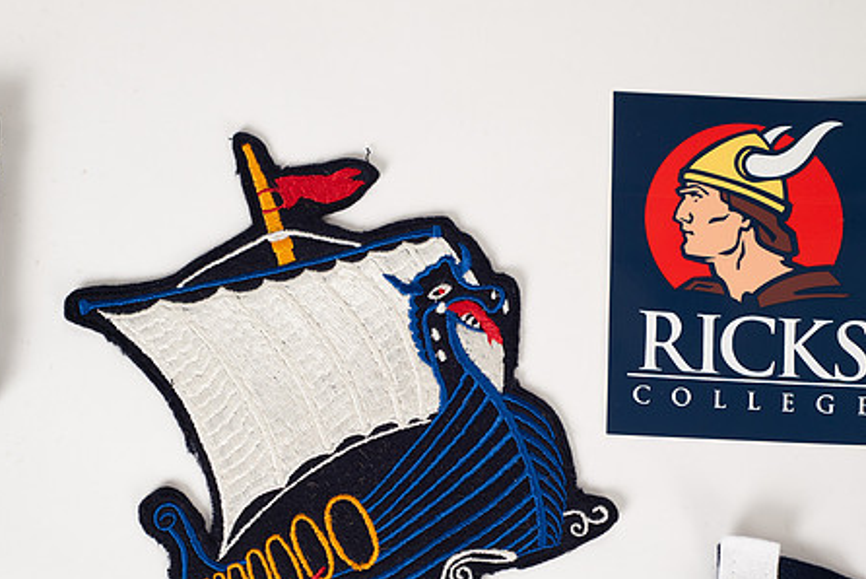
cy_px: 372
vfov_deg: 20.9
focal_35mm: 65
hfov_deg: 30.9
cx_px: 398
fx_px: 1565
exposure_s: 1/125
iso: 200
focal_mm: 50
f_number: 6.3
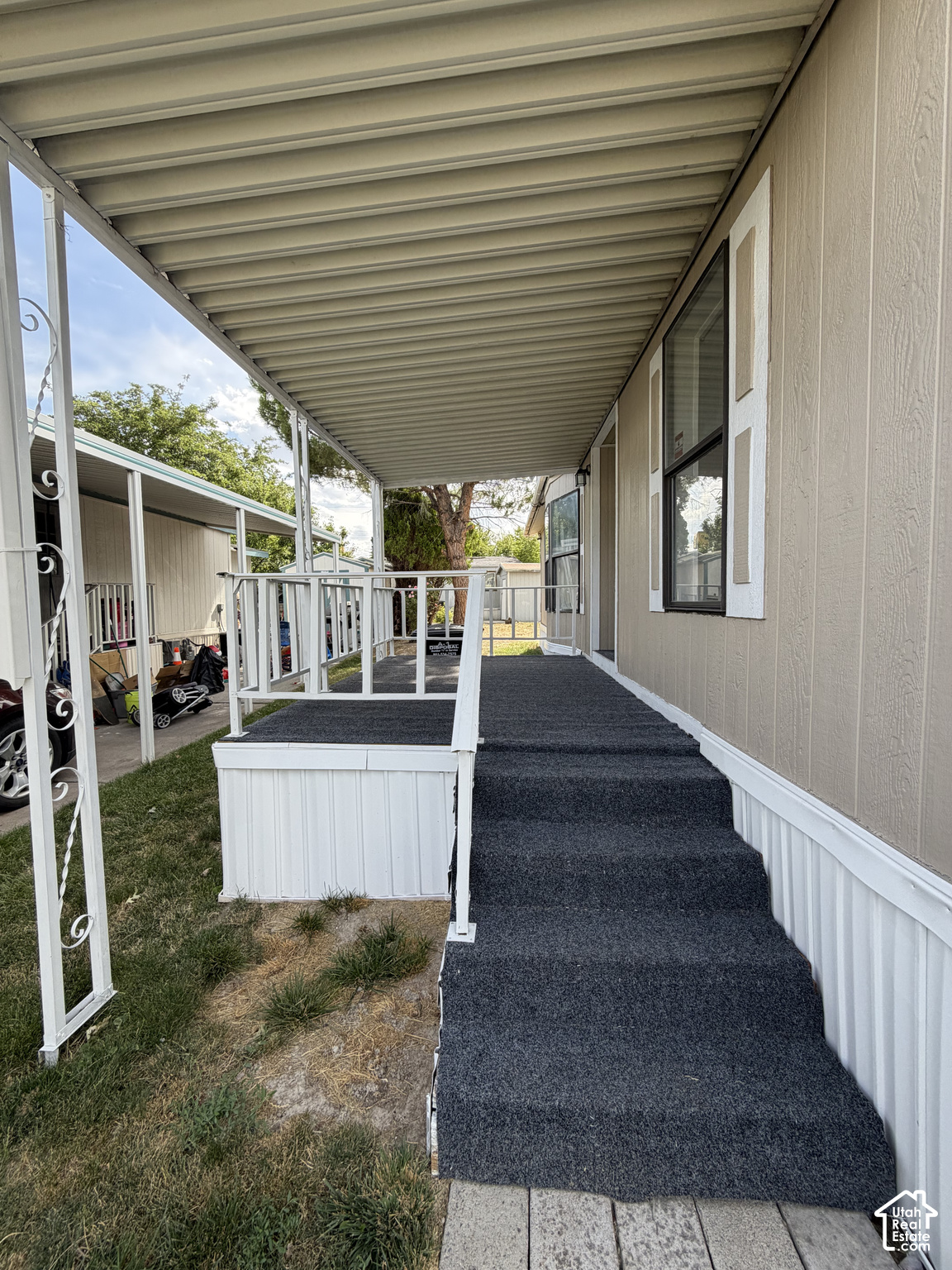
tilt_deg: -3.2
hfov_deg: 85.7
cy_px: 635
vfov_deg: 102.1
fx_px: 513
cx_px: 476
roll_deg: +0.6
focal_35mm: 14
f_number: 2.2
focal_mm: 2.22
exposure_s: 1/390
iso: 50
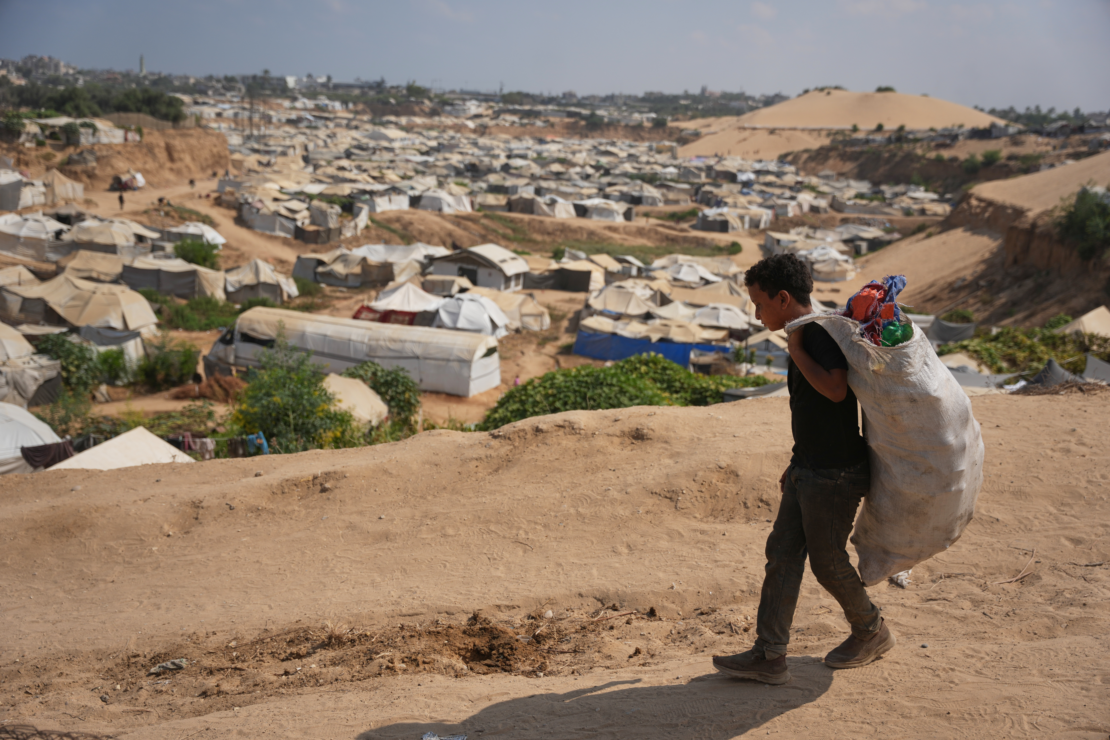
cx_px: 555
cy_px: 370
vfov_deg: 35.1
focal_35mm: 38
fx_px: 1172
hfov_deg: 50.7
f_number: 3.2
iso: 100
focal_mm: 38
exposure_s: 1/4000
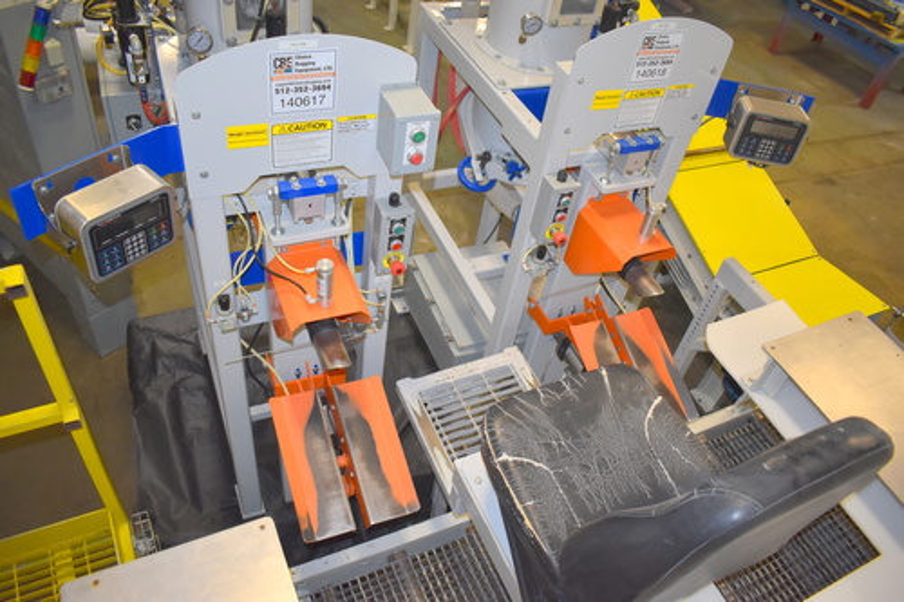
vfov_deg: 47.9
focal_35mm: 27
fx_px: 678
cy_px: 301
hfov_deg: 67.4
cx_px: 452
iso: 800
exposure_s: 1/160
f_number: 3.5
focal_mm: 18
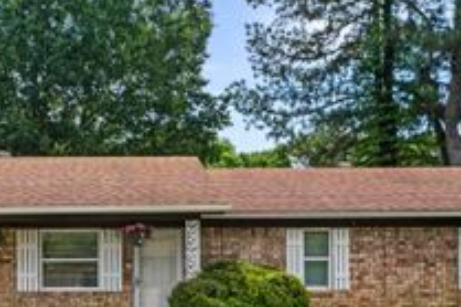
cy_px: 275
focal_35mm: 55
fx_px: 704
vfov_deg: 23.9
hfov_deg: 35.7
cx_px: 130
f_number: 10
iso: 400
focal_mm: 15.1
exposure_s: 1/200
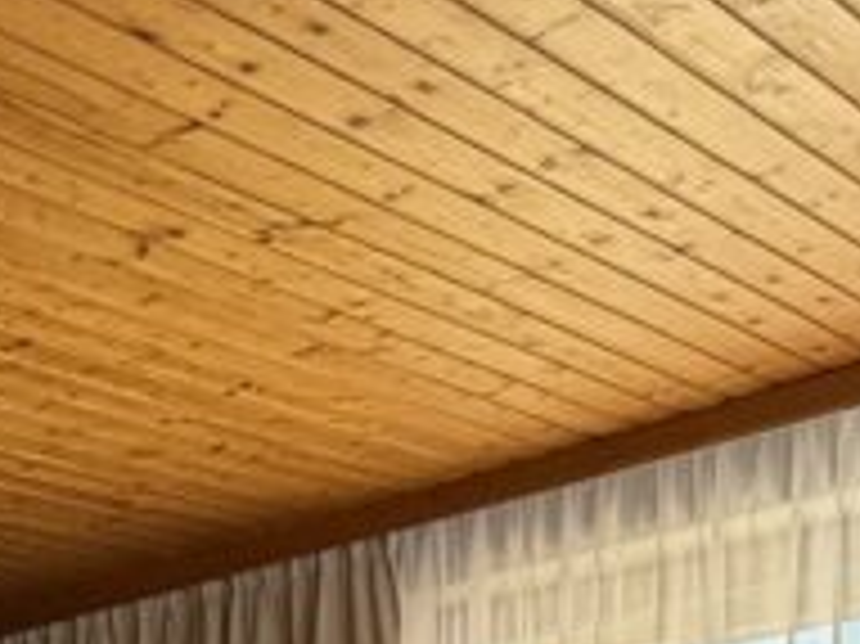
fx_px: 1862
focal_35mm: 75
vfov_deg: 16.2
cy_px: 1198
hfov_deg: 22.6
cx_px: -320
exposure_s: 1/99
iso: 320
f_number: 2.2
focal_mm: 2.22
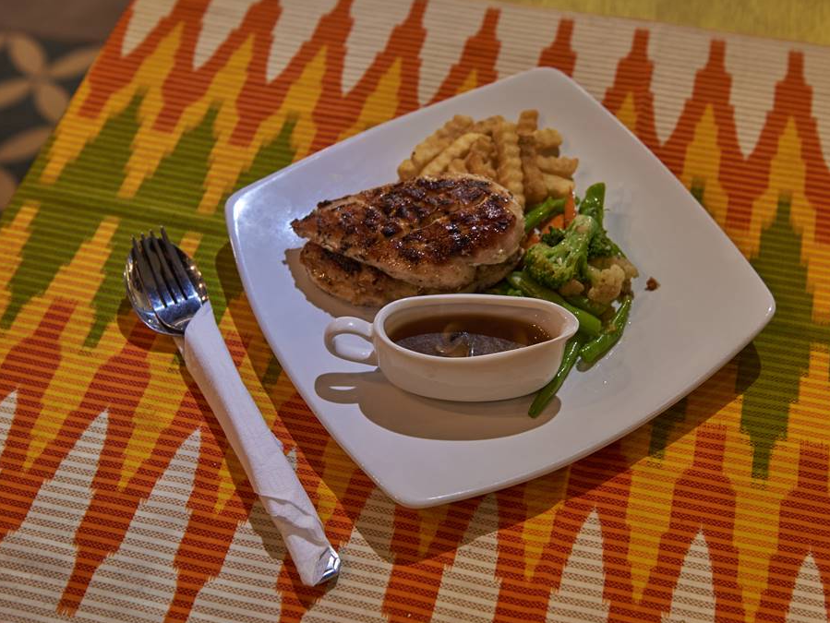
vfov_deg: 31.5
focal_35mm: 46
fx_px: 1103
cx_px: 454
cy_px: 313
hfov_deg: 41.2
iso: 400
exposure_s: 1/8
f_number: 4.5
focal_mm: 42
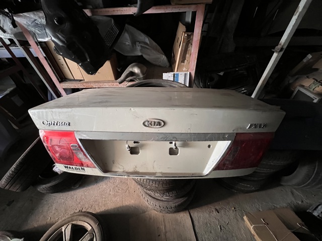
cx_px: 161
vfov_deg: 89.8
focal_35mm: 13
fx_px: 121
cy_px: 120
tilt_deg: -42.6
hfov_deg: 106.2
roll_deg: +2.5
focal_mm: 1.57
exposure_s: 1/48
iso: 1000
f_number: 1.8
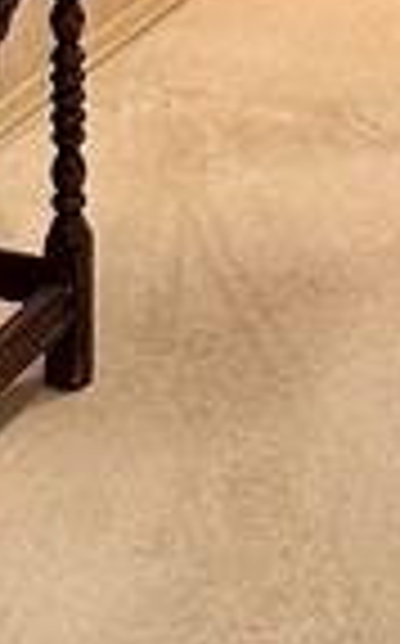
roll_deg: -1.1
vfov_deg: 14.1
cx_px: 422
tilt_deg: -11.0
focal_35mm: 137
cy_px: -392
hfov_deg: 9.5
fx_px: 2397
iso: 200
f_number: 1.78
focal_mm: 6.86
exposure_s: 1/120
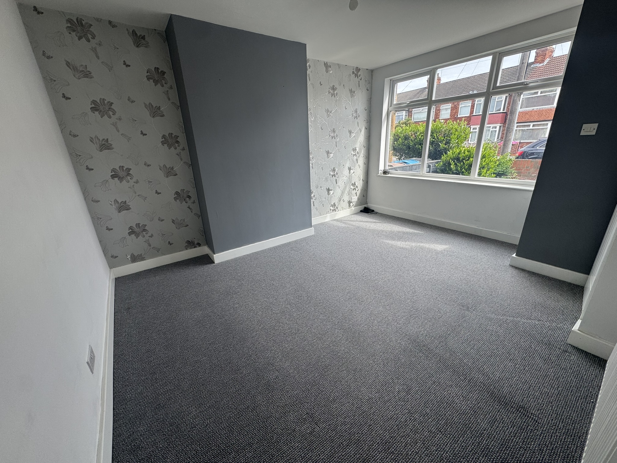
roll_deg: +2.8
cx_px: 308
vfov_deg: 85.7
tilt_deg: -18.7
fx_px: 250
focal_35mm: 14
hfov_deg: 102.1
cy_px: 232
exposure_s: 1/114
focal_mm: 2.22
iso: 40
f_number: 2.2
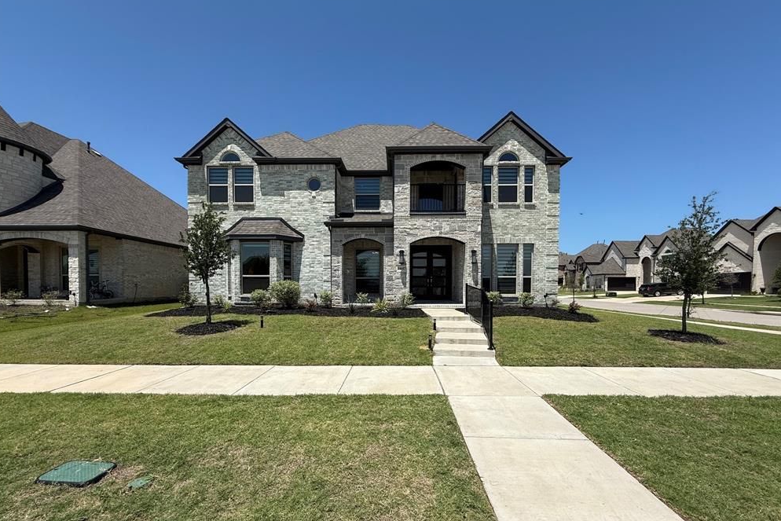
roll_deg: -0.4
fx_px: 325
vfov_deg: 77.0
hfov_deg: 100.4
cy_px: 295
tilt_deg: -1.8
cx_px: 392
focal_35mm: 15
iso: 50
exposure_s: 1/3125
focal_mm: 2.22
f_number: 2.2
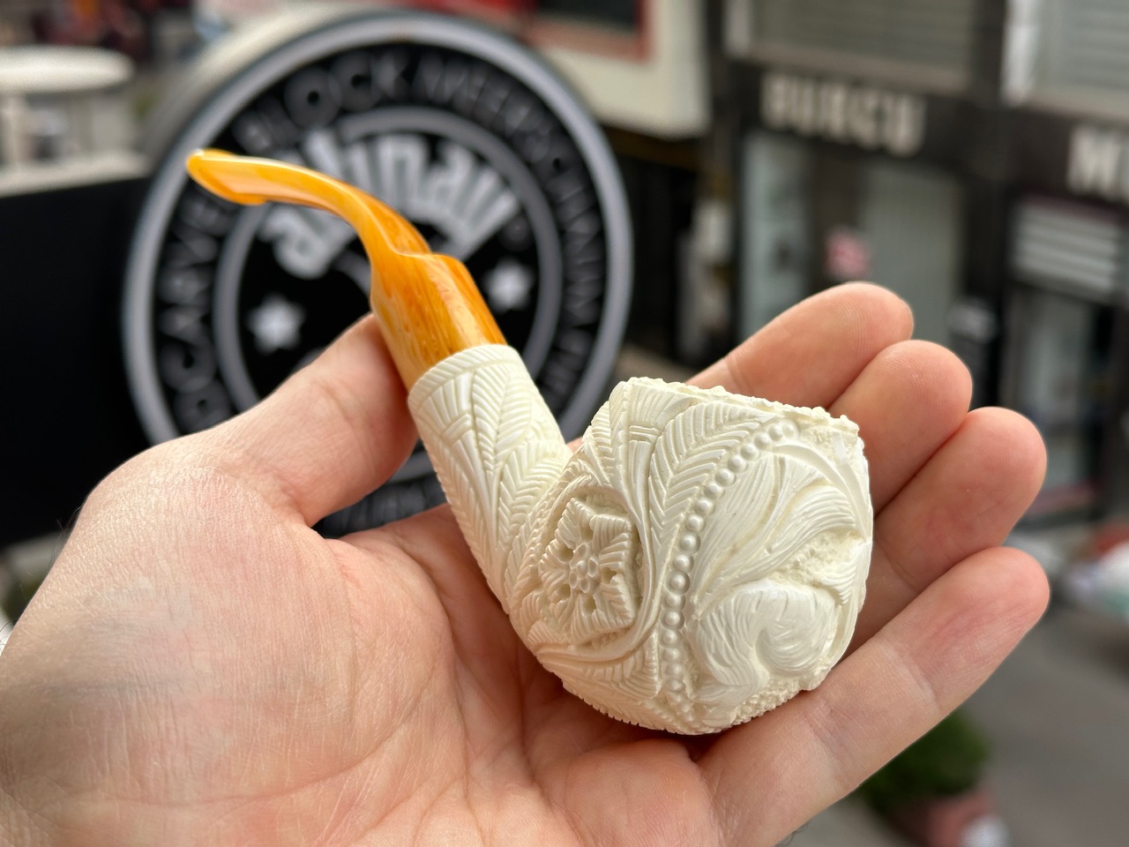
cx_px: 564
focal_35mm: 48
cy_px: 424
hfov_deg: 39.7
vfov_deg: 30.3
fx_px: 1566
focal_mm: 6.86
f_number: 1.78
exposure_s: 1/843
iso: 64
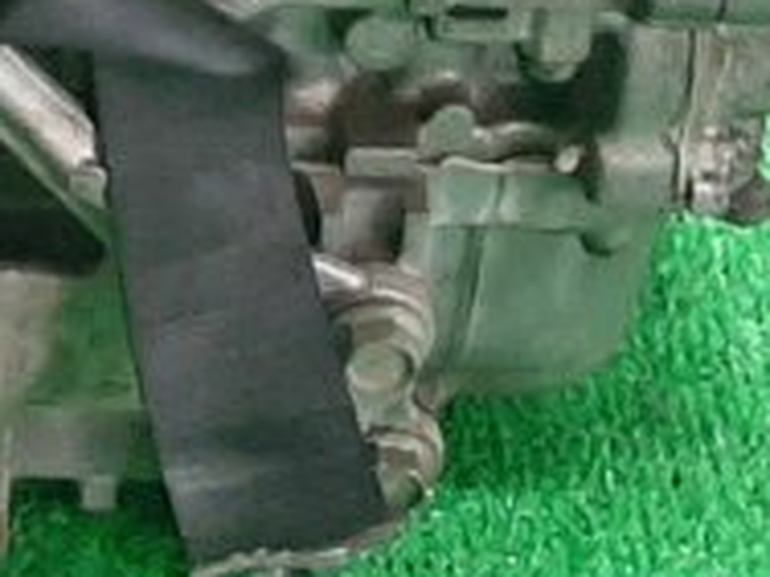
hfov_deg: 9.2
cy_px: -692
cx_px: -922
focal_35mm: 199
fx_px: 4427
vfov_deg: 7.1
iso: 192
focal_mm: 3.93
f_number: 1.7
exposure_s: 1/50
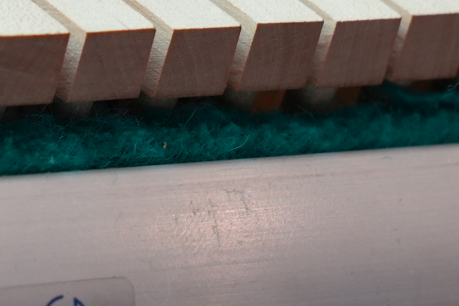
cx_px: -116
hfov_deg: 6.7
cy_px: 272
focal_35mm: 303
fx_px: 3867
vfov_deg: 4.5
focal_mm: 43
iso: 640
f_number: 4
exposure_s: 1/80
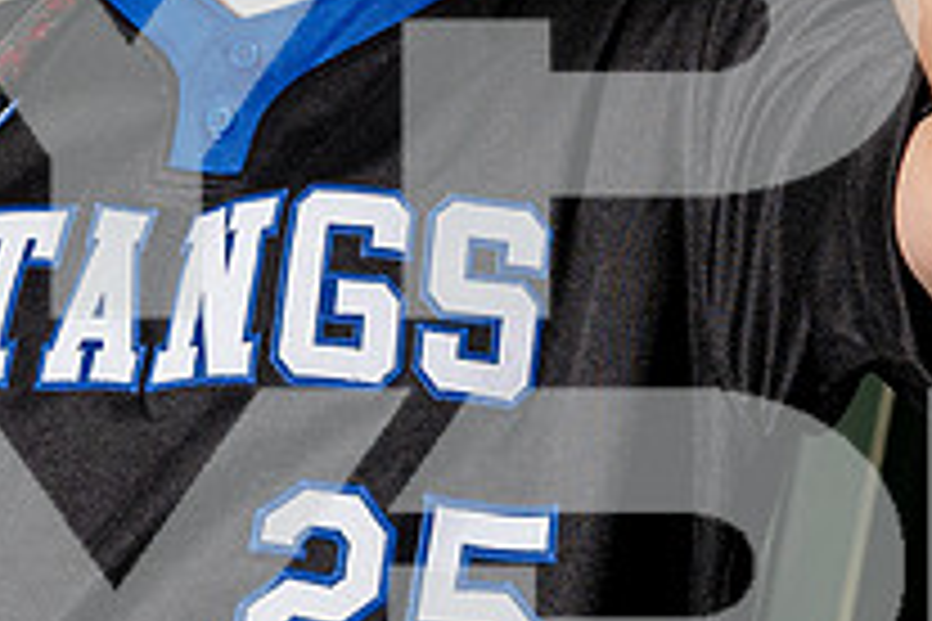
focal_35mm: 132
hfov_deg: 15.5
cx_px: 315
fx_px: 3417
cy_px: 83
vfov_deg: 10.3
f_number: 6.3
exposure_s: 1/250
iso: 640
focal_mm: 47
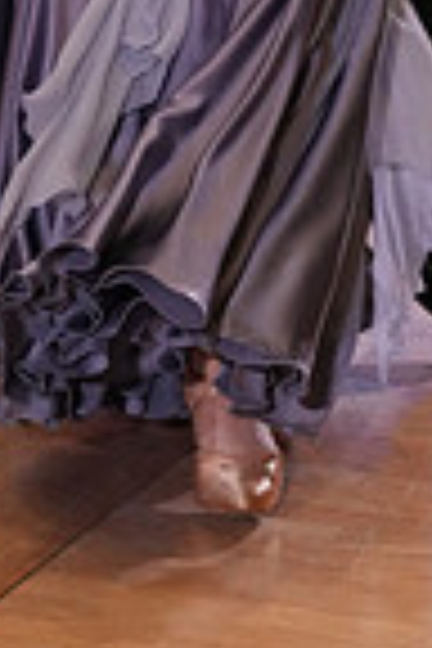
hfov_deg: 4.8
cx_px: 335
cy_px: -436
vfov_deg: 7.1
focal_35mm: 285
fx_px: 5130
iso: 2000
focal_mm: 71
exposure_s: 1/500
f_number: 4
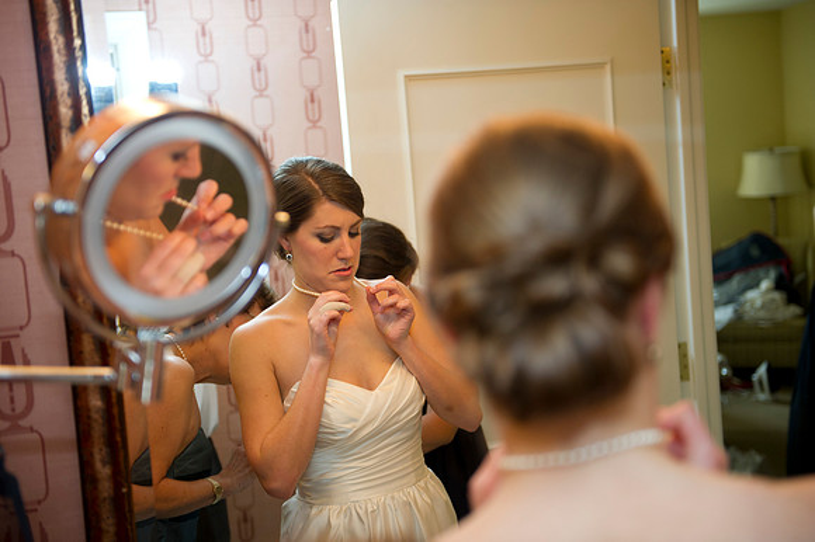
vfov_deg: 24.6
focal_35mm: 55
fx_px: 1244
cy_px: 271
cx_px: 408
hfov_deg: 36.3
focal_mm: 55
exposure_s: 1/125
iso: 640
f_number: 2.8
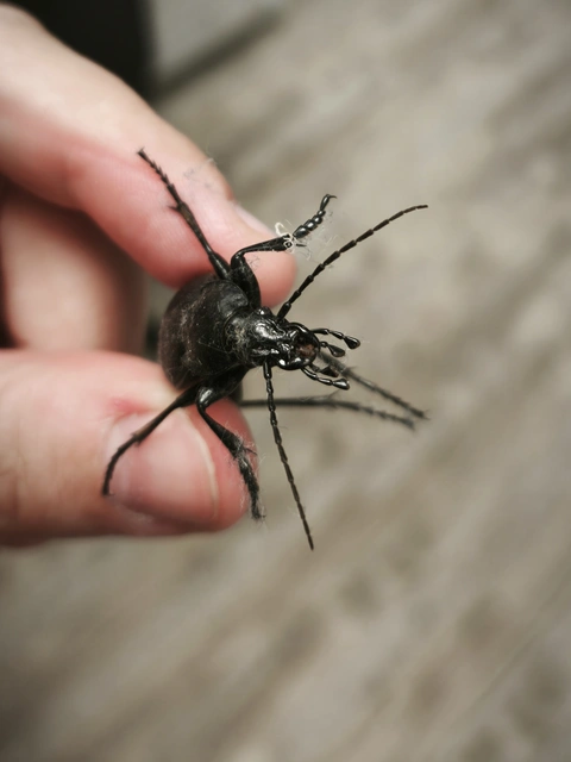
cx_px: 286
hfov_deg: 29.1
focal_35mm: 50
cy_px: 381
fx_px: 1100
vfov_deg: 38.2
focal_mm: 5.35
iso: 200
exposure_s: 1/100
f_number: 1.7
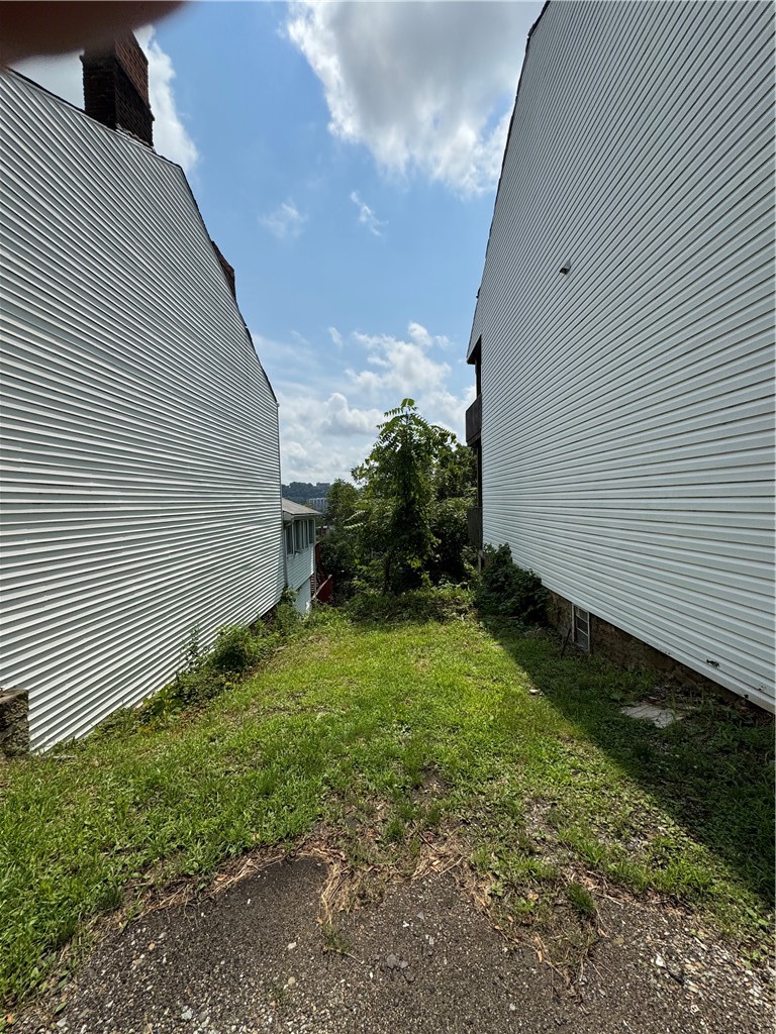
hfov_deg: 85.7
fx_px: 418
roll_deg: +0.2
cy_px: 517
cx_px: 388
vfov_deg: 102.1
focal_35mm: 14
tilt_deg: -2.9
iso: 50
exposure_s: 1/3717
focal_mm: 2.22
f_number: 2.2
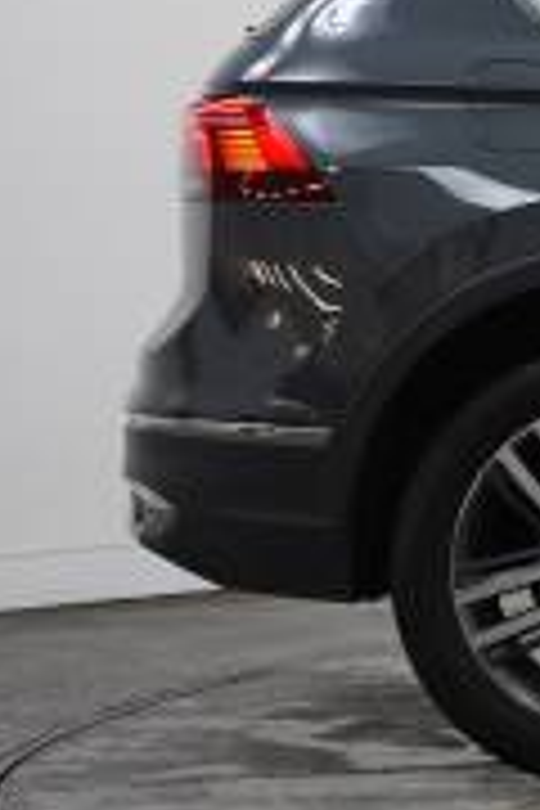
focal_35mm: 155
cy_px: 135
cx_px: 1426
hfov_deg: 8.0
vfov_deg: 13.2
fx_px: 3490
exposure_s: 1/160
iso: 1250
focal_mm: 43.6
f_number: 4
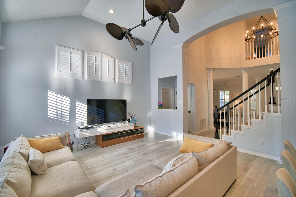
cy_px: 98
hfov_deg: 100.4
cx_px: 148
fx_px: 123
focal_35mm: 15
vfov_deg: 77.3
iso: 200
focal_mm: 10
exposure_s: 1/125
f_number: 4.5
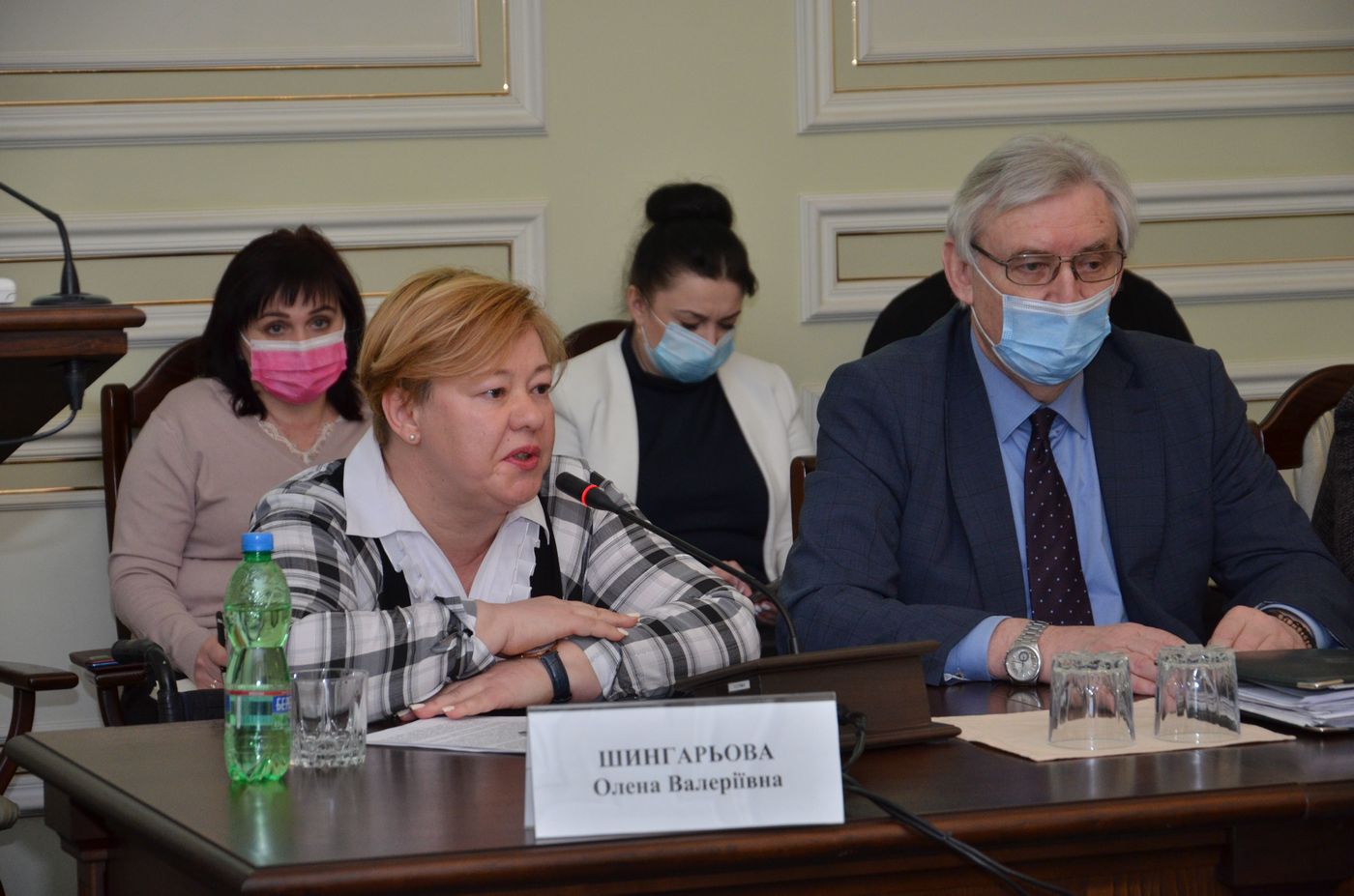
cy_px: 448
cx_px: 677
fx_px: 4504
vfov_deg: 11.4
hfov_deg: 17.1
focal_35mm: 120
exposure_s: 1/250
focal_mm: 80
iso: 800
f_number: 5.3
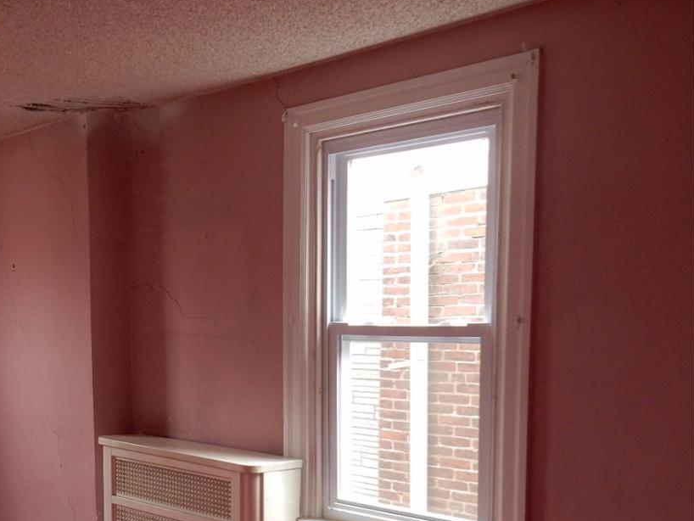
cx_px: 85
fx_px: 882
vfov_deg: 32.3
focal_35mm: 44
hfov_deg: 40.1
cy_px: 391
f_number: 3.7
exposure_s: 1/50
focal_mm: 4.5
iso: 125
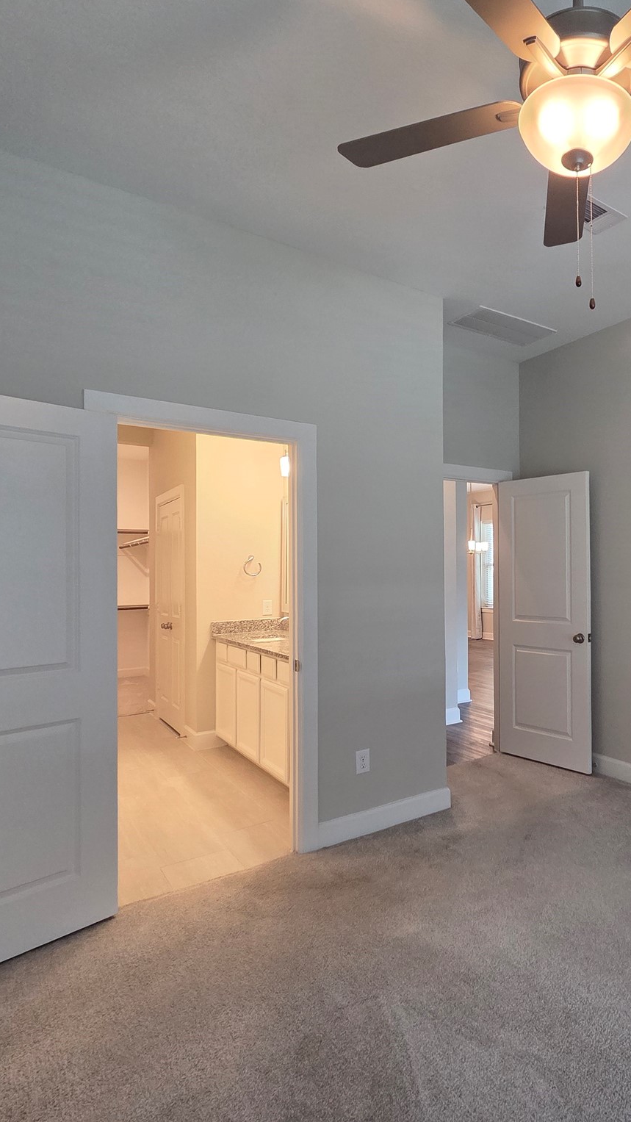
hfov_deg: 53.5
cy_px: 558
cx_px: 524
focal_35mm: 19
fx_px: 565
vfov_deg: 89.6
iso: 250
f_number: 2.2
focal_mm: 2.2
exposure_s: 1/120
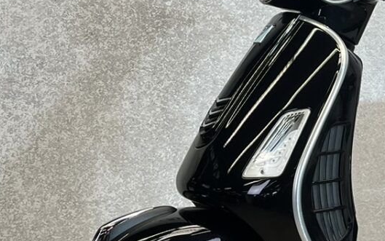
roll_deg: +1.1
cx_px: 428
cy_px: 82
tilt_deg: -3.8
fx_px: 1050
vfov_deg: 13.1
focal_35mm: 100
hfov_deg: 19.8
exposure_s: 1/100
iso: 64
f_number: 1.6
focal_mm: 5.1
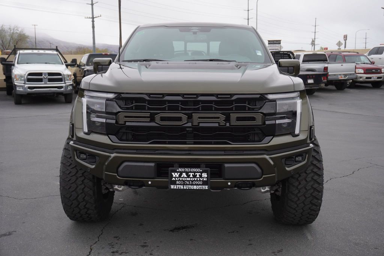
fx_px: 400
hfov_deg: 51.3
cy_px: 128
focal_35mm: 38
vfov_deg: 35.5
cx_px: 192
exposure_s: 1/100
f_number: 5.6
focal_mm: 25
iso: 100
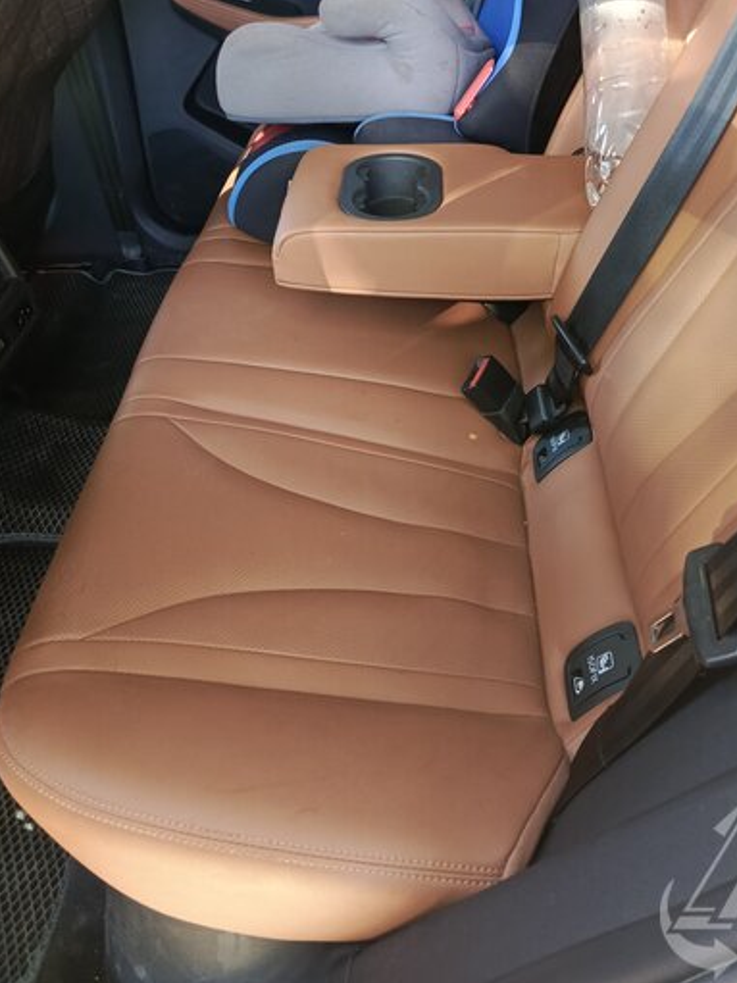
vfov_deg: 65.0
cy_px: 421
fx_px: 767
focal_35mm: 27
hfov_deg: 51.2
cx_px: 419
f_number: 1.75
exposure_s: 1/50
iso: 1348
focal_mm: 5.25
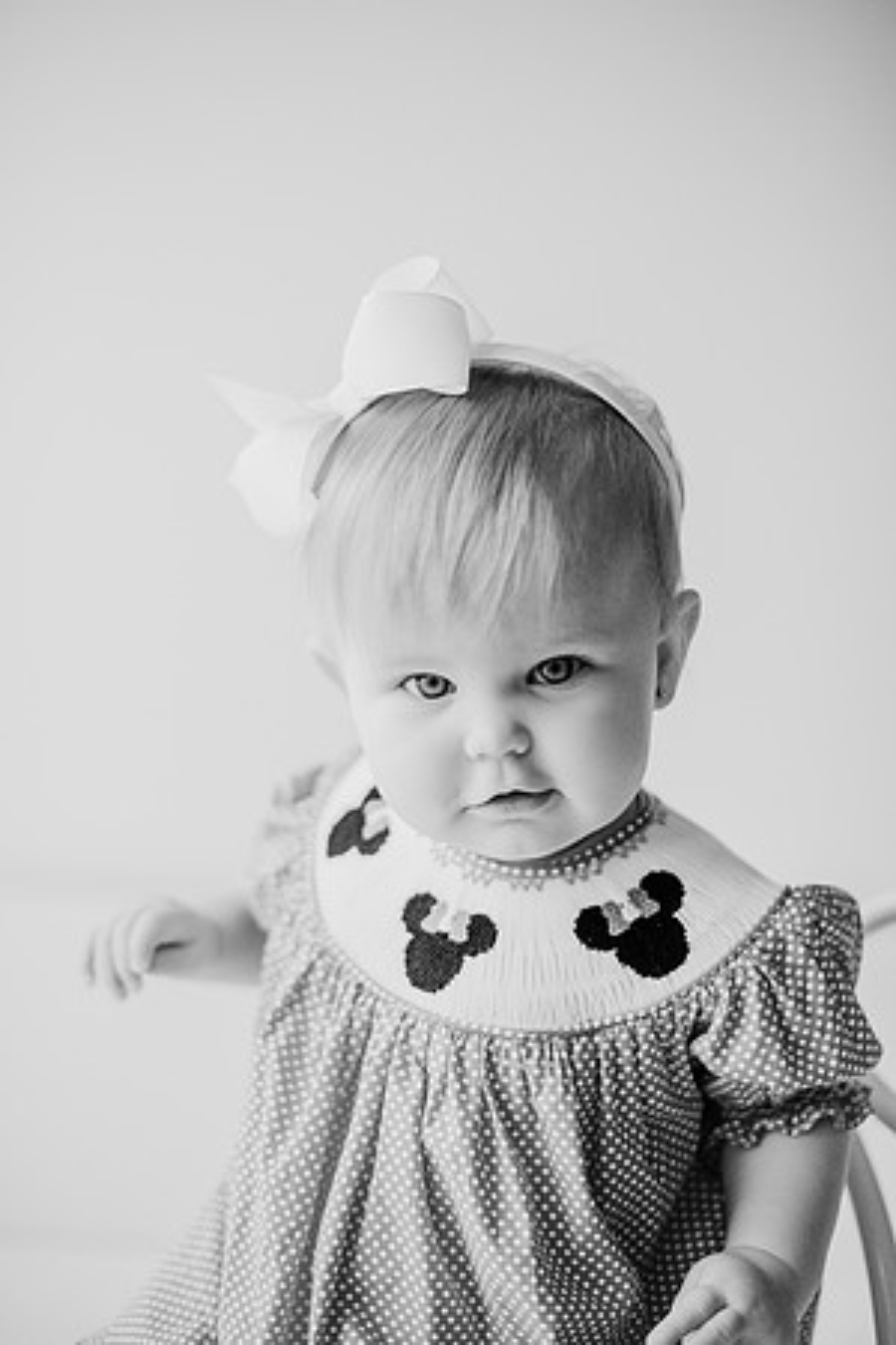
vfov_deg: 39.6
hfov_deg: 27.0
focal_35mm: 50
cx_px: 448
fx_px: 1867
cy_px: 672
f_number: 2
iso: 1000
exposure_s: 1/800
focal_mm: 50
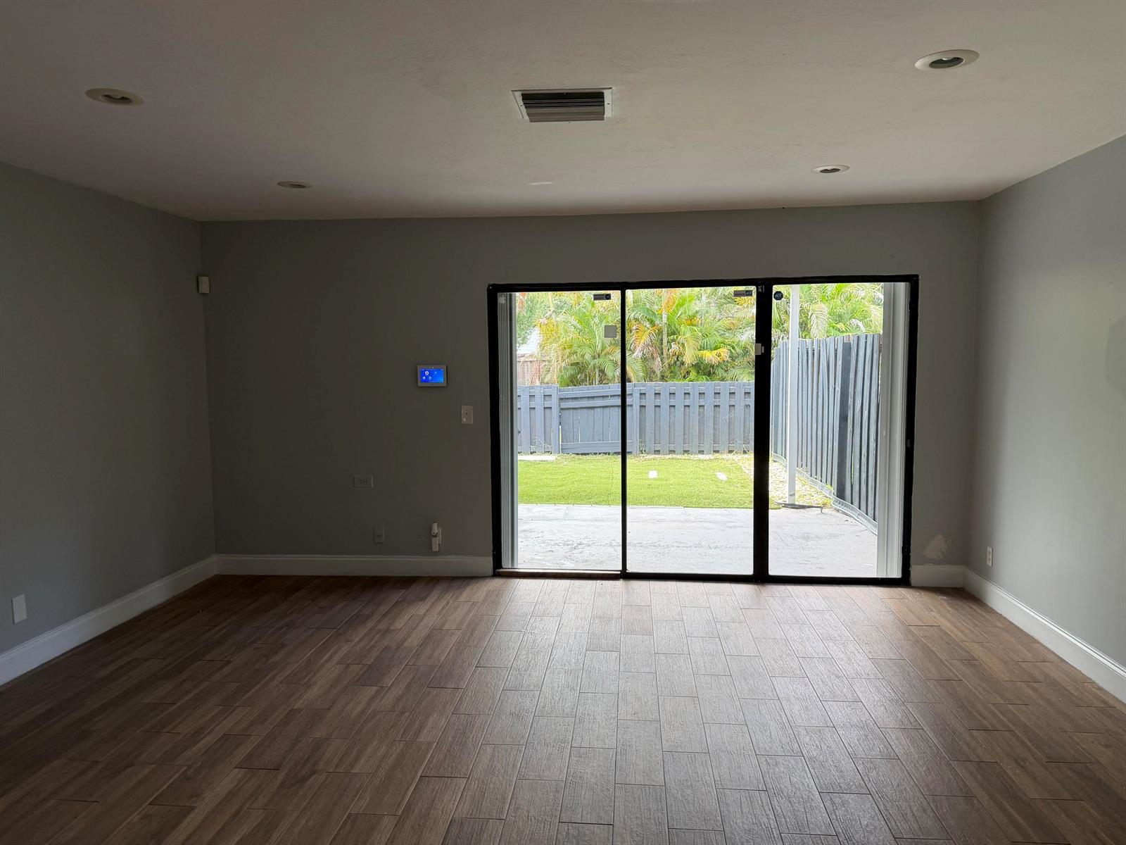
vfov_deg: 56.8
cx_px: 563
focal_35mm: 24
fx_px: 781
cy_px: 422
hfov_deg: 71.6
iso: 100
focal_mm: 6.76
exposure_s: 1/121
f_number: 1.78
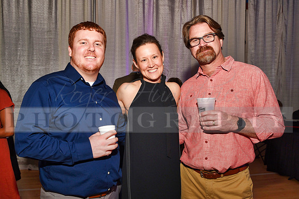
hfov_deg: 63.6
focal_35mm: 29
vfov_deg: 45.0
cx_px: 150
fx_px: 241
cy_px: 100
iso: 200
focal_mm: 29
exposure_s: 1/60
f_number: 5
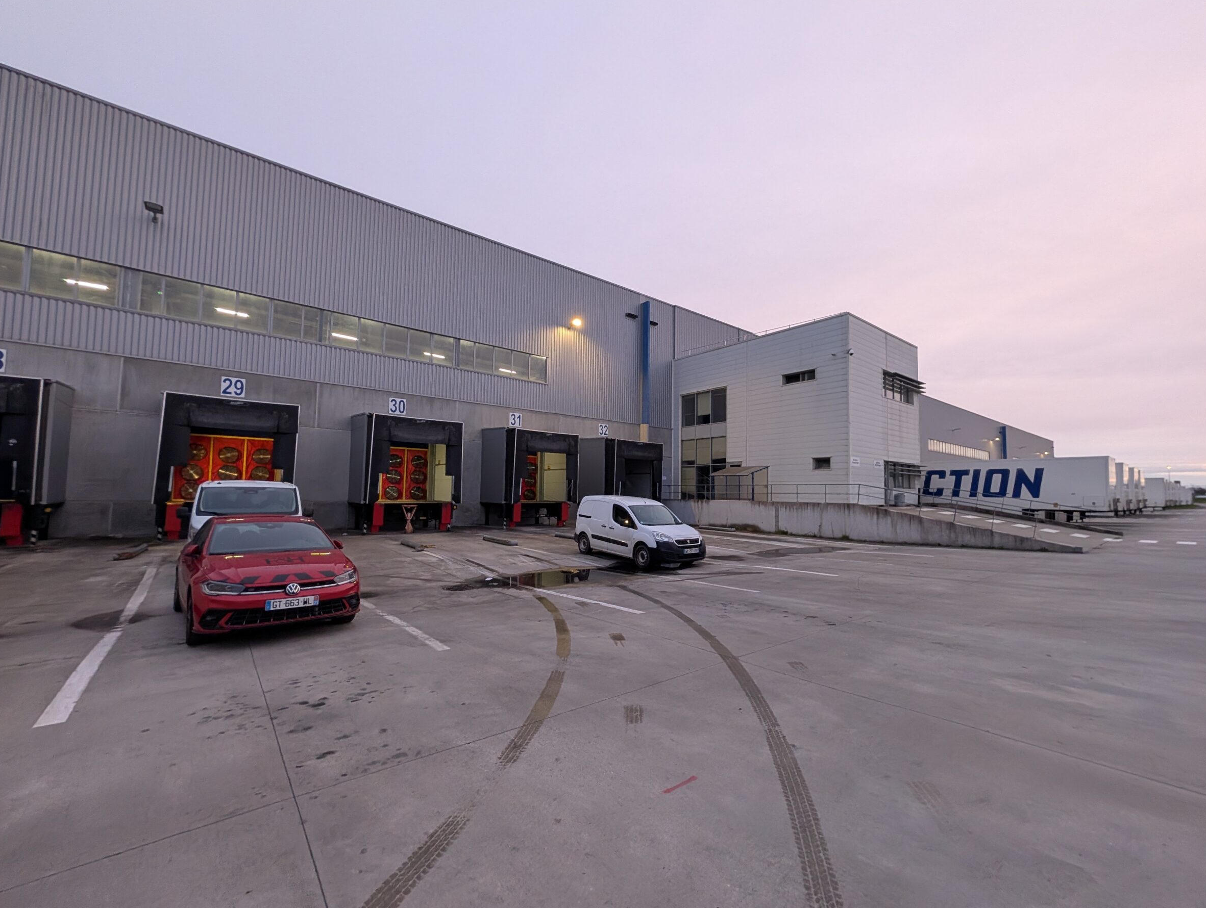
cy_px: 461
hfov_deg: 106.0
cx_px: 632
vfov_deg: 90.1
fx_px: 454
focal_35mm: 13
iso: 162
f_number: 1.7
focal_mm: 2.02
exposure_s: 1/122
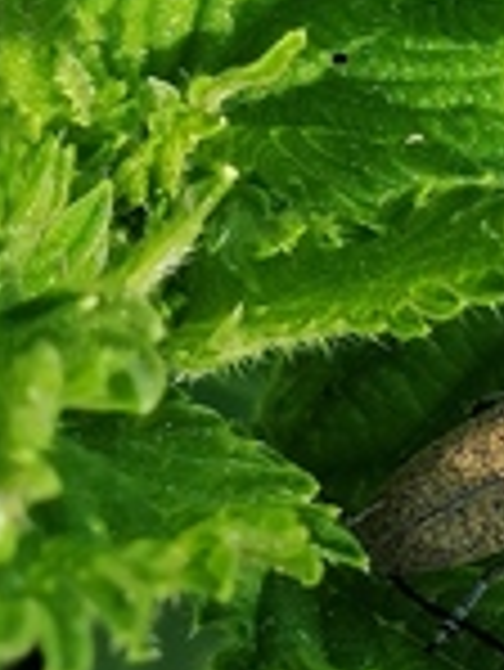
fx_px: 3838
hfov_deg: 7.4
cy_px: 378
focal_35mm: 198
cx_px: 824
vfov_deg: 10.0
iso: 50
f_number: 1.8
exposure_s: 1/180
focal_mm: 3.95
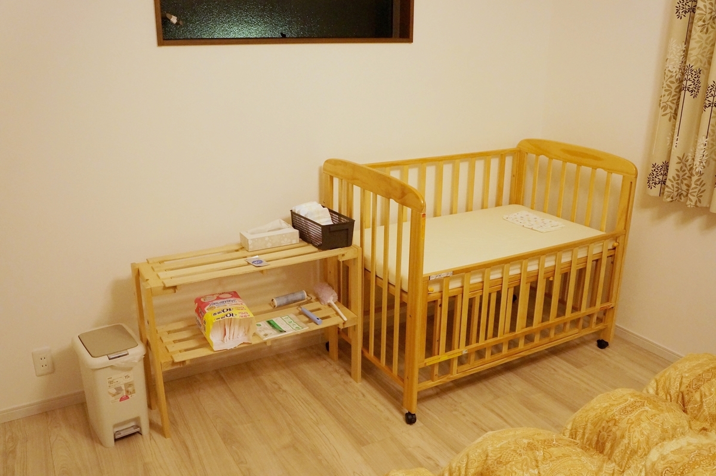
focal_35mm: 30
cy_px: 238
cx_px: 358
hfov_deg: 62.0
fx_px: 596
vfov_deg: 43.5
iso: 3200
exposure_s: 1/30
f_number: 6.3
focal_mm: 20
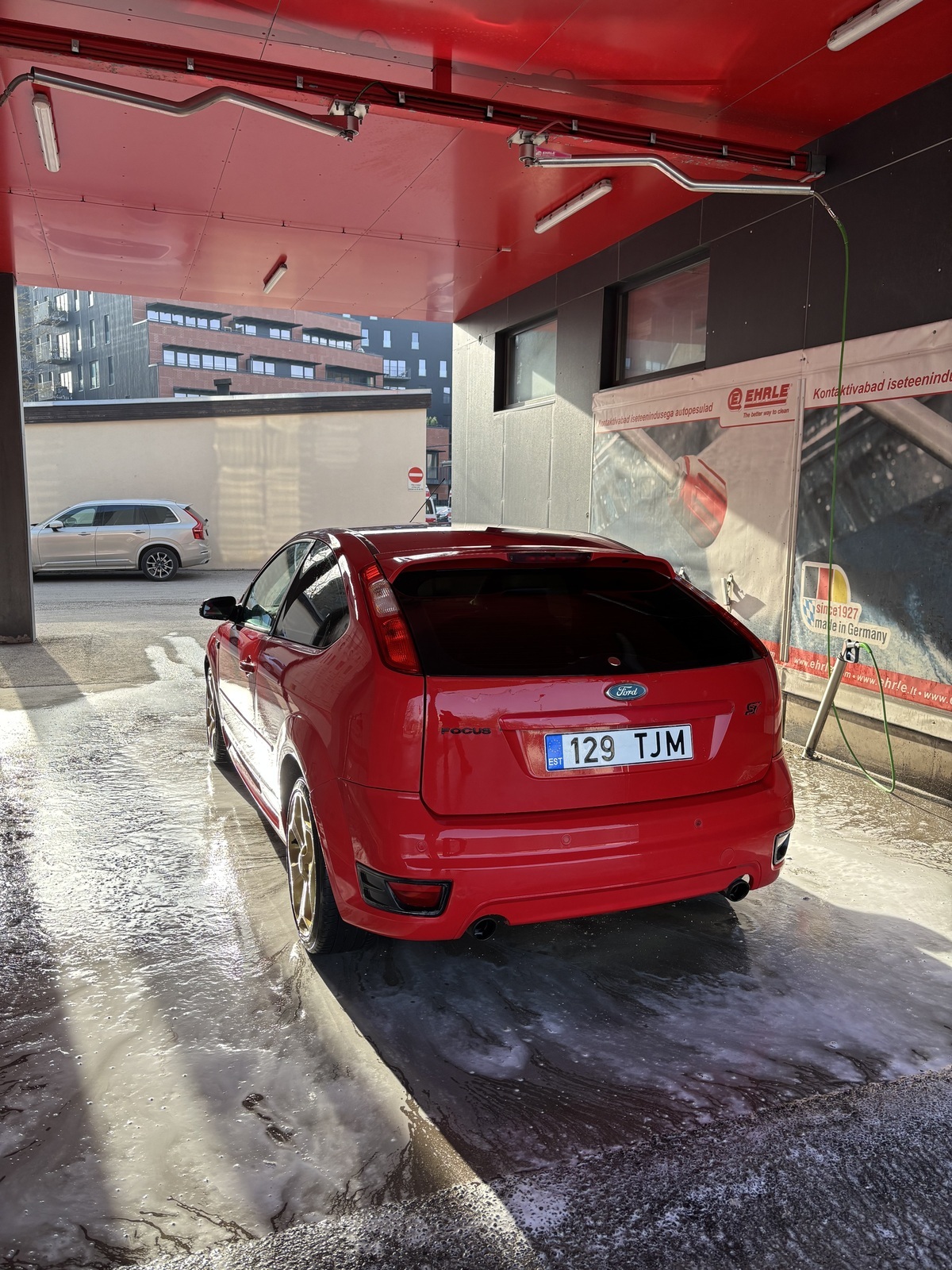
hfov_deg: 53.1
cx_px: 476
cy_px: 635
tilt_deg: -8.9
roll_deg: -1.8
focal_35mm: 26
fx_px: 953
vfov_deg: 67.3
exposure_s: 1/368
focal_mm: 5.96
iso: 50
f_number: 1.6
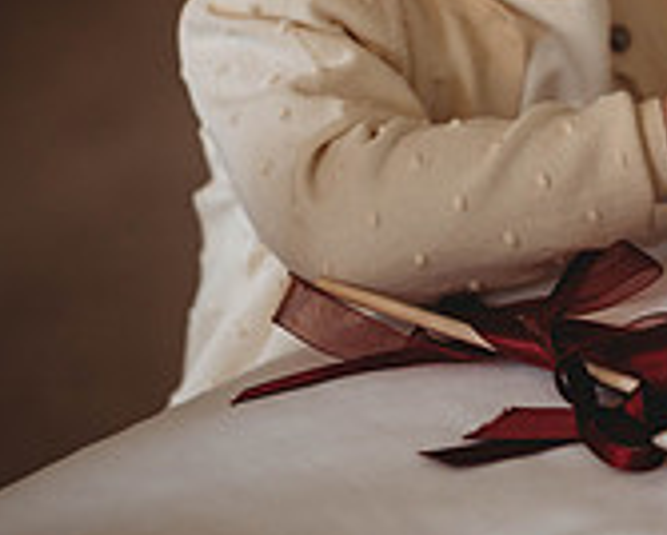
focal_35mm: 277
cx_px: 959
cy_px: 24
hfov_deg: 6.9
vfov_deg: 5.6
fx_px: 5475
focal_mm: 85
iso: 560
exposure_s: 1/160
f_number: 1.8
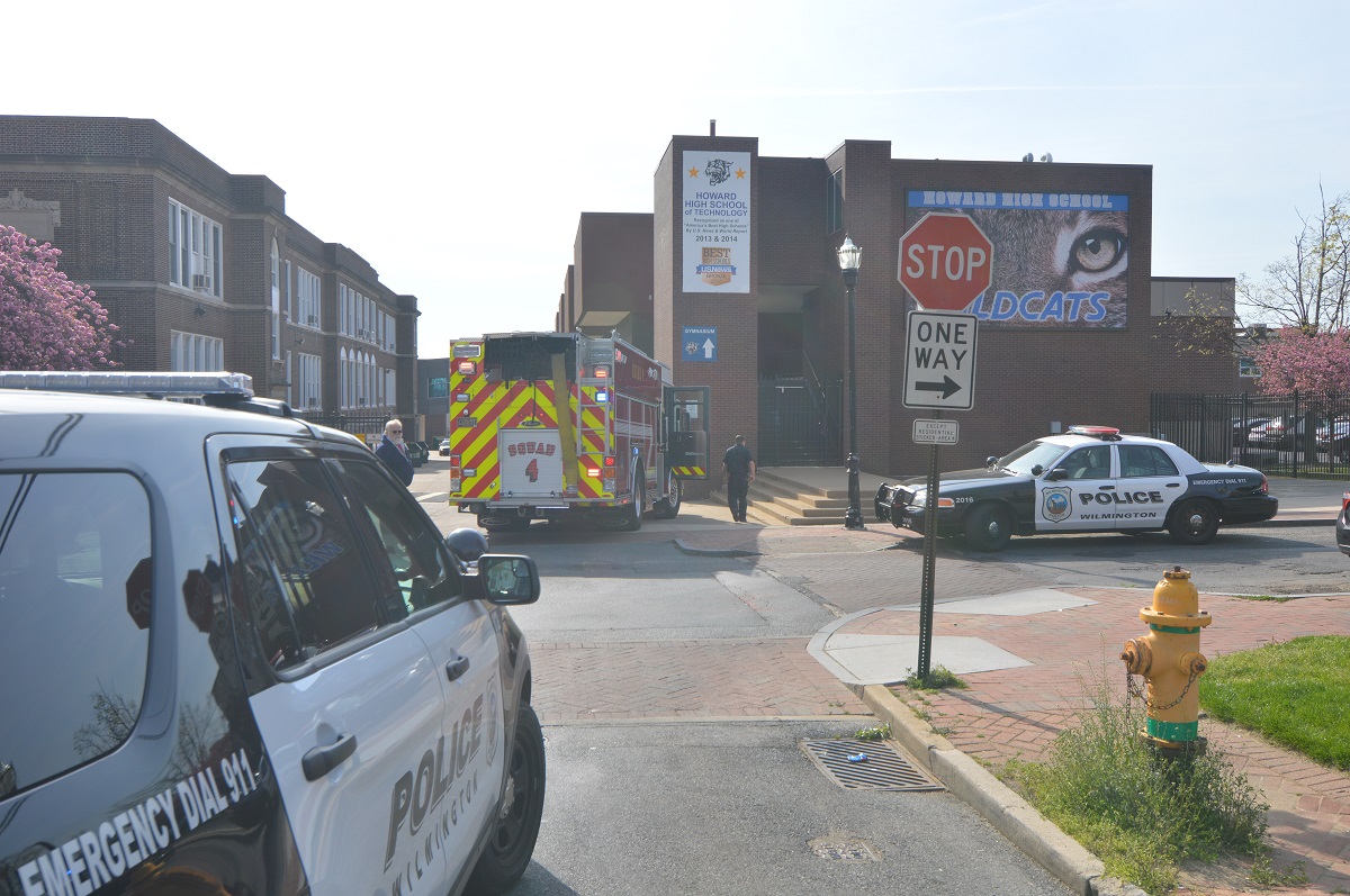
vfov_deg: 39.9
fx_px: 1236
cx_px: 675
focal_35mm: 33
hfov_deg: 57.3
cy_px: 448
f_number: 8
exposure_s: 1/250
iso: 100
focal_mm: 22
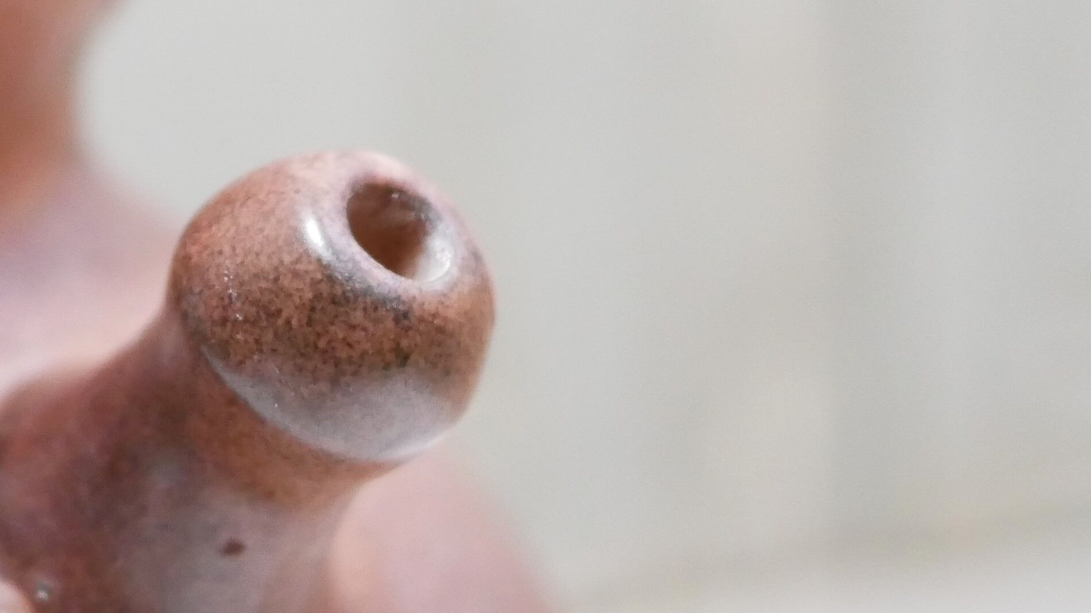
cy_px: -25
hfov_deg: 20.0
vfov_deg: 11.4
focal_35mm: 105
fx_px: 3037
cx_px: 125
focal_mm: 20
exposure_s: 1/60
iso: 2500
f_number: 1.7
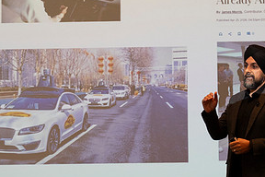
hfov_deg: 15.0
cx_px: 206
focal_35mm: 136
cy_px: 58
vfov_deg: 10.1
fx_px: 1001
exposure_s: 1/125
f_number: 5
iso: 720
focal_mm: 40
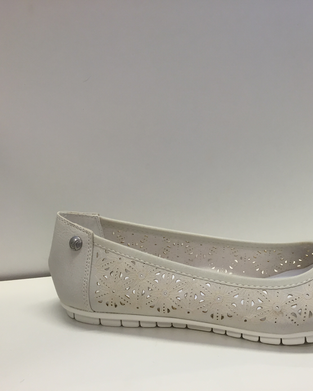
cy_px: 197
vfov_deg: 47.9
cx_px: 191
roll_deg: +1.1
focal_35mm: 38
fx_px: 440
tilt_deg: -15.6
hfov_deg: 39.0
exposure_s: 1/33
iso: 32
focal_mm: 4.15
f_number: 2.2
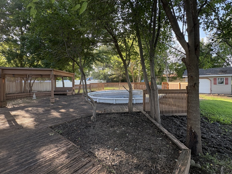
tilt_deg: -0.4
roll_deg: +1.2
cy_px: 82
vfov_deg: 74.7
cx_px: 121
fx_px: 114
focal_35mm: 17
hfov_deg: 91.0
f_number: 2.2
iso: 64
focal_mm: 2.22
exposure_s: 1/146
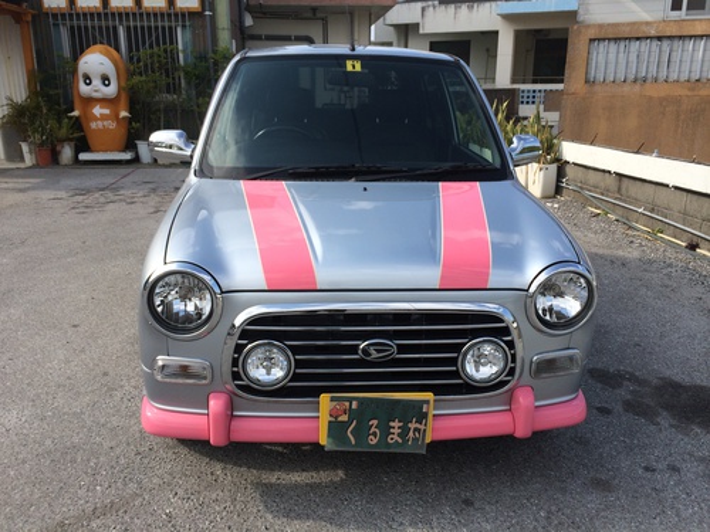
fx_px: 615
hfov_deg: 60.0
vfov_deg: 46.8
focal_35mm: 30
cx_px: 355
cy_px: 266
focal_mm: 4.12
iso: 32
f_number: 2.2
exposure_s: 1/1325
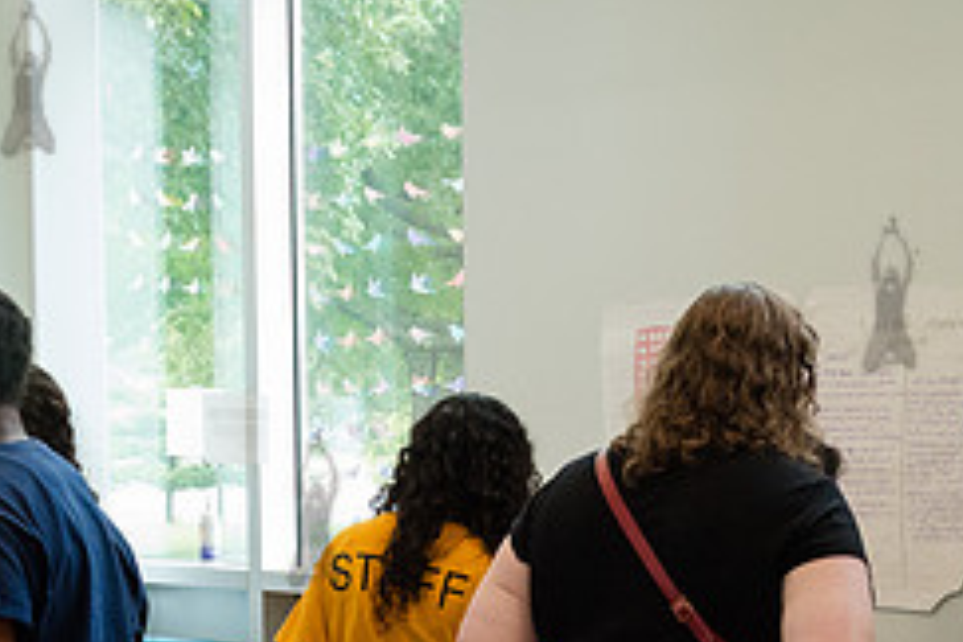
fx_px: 2193
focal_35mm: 82
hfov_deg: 23.2
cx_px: 1064
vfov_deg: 16.3
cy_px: 631
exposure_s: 1/400
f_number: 4
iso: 2500
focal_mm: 26
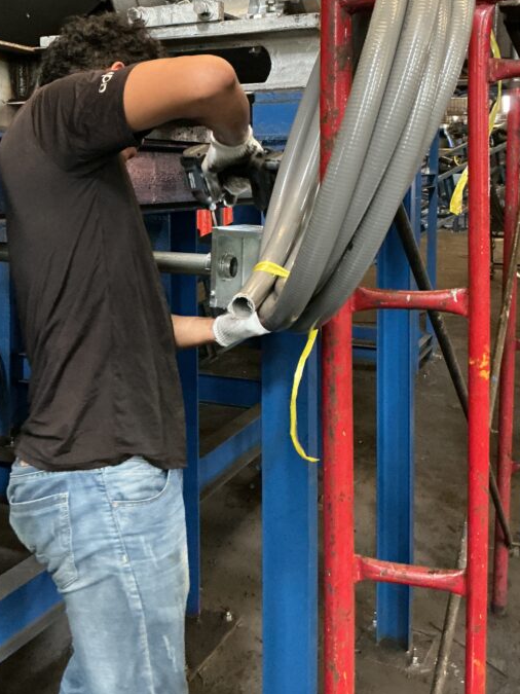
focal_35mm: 44
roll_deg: -0.1
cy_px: 222
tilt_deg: -2.1
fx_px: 882
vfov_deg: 42.3
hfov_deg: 32.5
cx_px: 166
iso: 500
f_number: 1.8
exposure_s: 1/25
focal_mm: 3
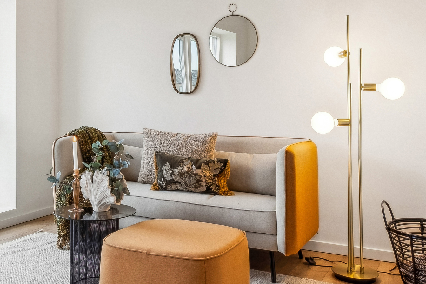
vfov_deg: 34.9
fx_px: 450
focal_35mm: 38
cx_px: 147
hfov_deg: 49.9
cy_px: 109
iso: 160
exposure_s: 1/8
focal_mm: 11.5
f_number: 10
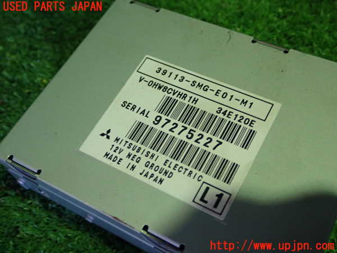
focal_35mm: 44
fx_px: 428
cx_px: 168
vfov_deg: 32.9
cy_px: 126
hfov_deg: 42.9
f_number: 2.9
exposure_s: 1/40
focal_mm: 7.84
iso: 500
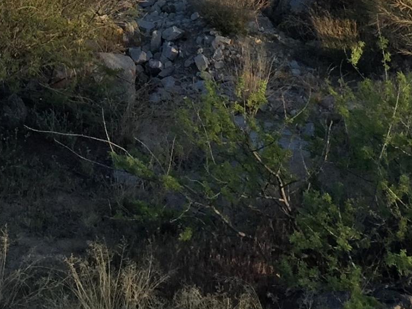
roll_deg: -1.1
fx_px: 1357
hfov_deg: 16.8
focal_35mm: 114
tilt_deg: -1.6
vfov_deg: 11.8
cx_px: -35
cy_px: -286
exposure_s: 1/824
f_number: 2.2
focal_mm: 4.15
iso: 32
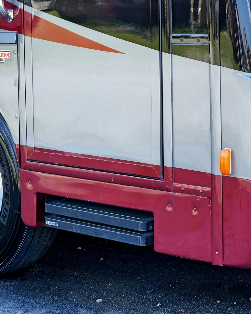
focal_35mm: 100
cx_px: 167
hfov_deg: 15.4
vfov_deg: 19.1
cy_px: 92
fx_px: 929
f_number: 4
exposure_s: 1/100
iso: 100
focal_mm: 50
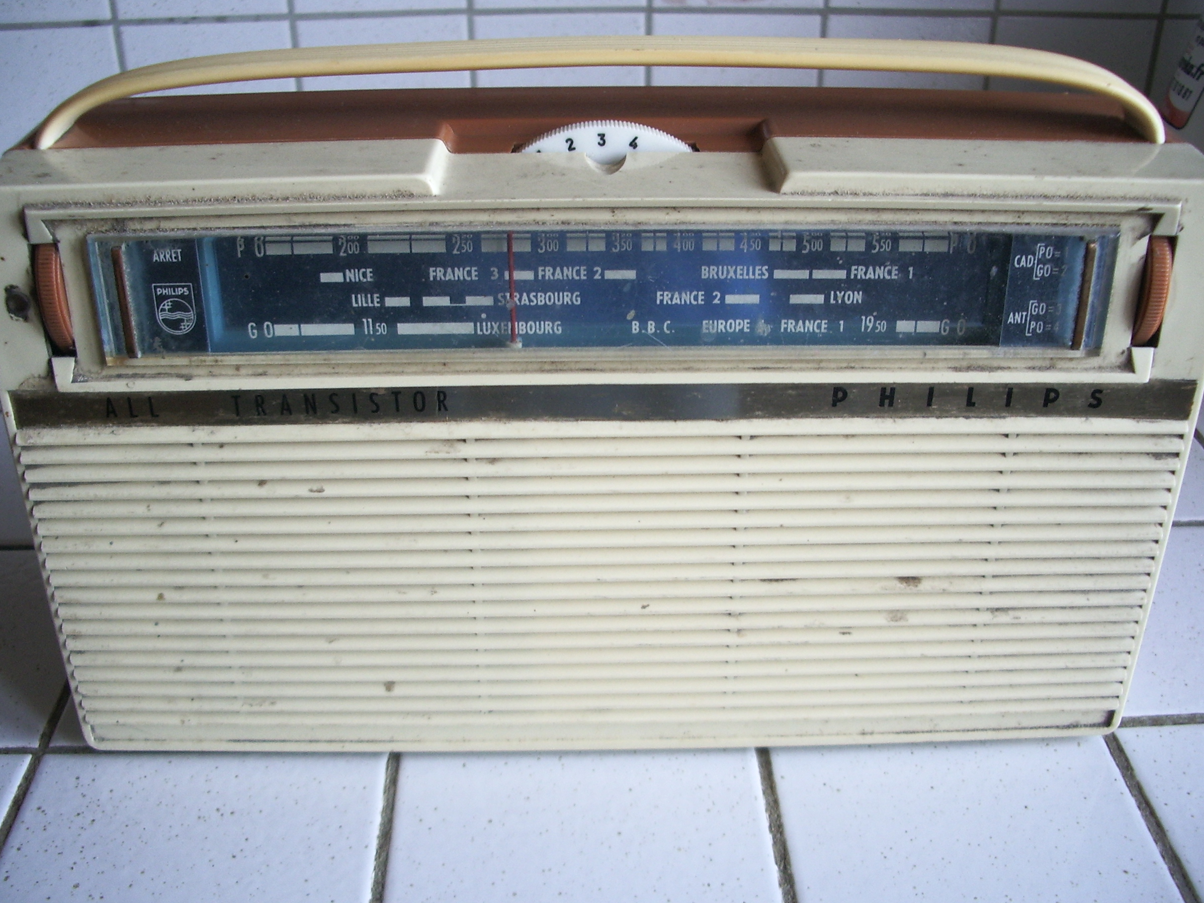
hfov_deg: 50.1
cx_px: 609
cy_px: 461
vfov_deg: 38.7
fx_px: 1287
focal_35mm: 37
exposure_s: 1/80
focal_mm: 5.8
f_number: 2.6
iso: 100
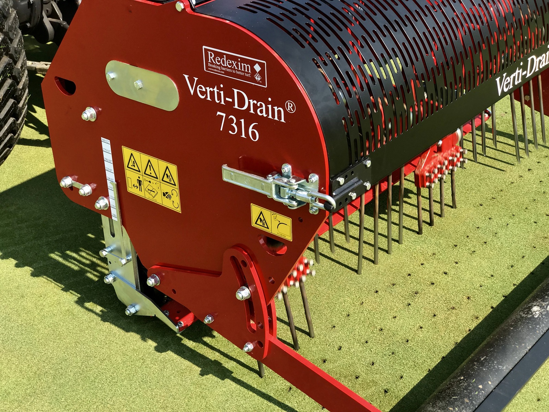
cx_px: 274
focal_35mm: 57
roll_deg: -1.6
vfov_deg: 25.7
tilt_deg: -29.0
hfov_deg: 33.8
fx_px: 904
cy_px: 206
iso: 20
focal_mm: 6.6
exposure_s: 1/372
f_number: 2.8
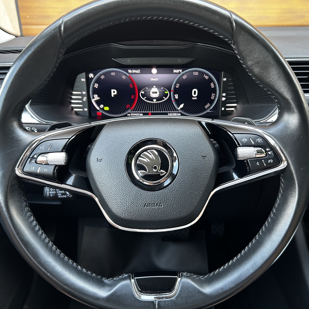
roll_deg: +0.0
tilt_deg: -24.7
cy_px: 154
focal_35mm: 31
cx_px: 165
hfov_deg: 52.5
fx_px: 313
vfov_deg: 52.5
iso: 125
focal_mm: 5.7
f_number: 1.5
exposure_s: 1/56
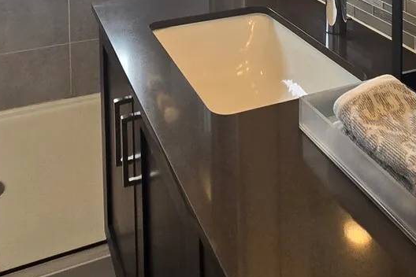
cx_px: 203
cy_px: -141
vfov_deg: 24.9
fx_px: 474
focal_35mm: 41
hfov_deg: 47.4
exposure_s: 1/120
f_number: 2.2
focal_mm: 2.2
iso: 80
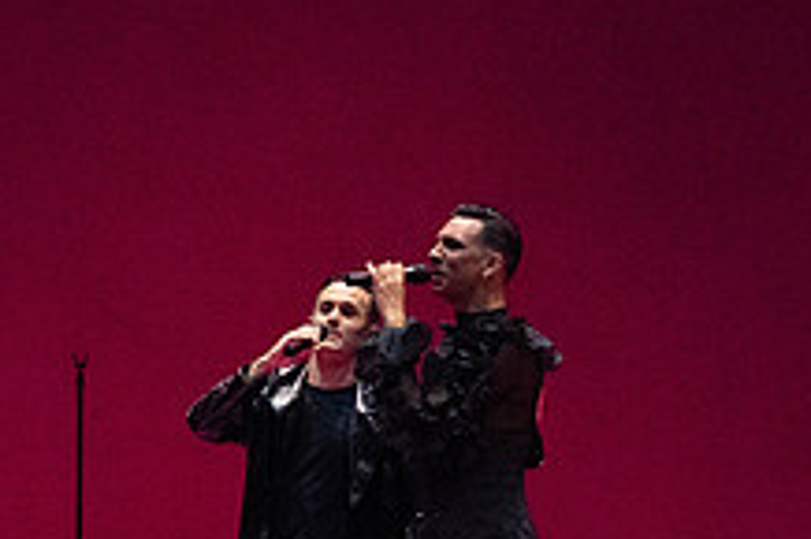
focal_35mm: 634
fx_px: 14271
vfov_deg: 2.2
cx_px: -115
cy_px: 448
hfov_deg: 3.3
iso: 25600
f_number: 10
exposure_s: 1/400
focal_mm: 238
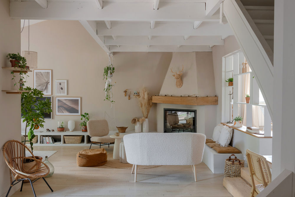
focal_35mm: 32
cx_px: 148
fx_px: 262
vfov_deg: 41.1
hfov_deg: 58.7
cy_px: 98
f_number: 8
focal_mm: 32
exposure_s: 1/2.5
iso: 320
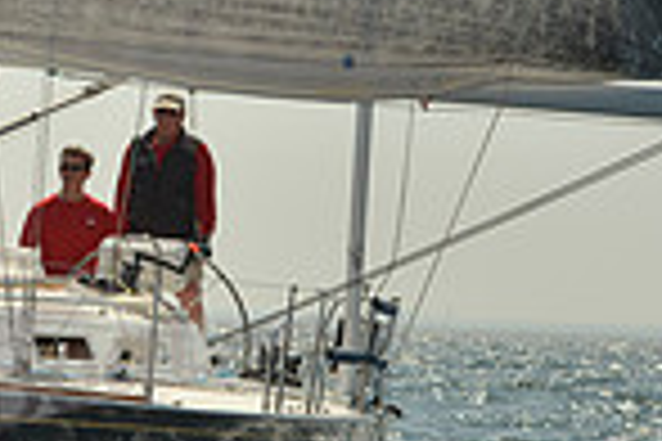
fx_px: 5075
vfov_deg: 5.0
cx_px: -540
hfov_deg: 7.3
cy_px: 223
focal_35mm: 276
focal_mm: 70
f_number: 8
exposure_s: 1/1250
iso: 200
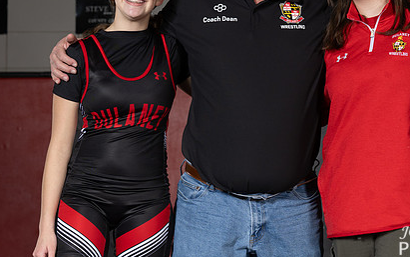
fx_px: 1665
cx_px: 315
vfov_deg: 8.8
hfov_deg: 14.0
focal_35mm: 149
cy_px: 93
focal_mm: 77
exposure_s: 1/125
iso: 200
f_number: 5
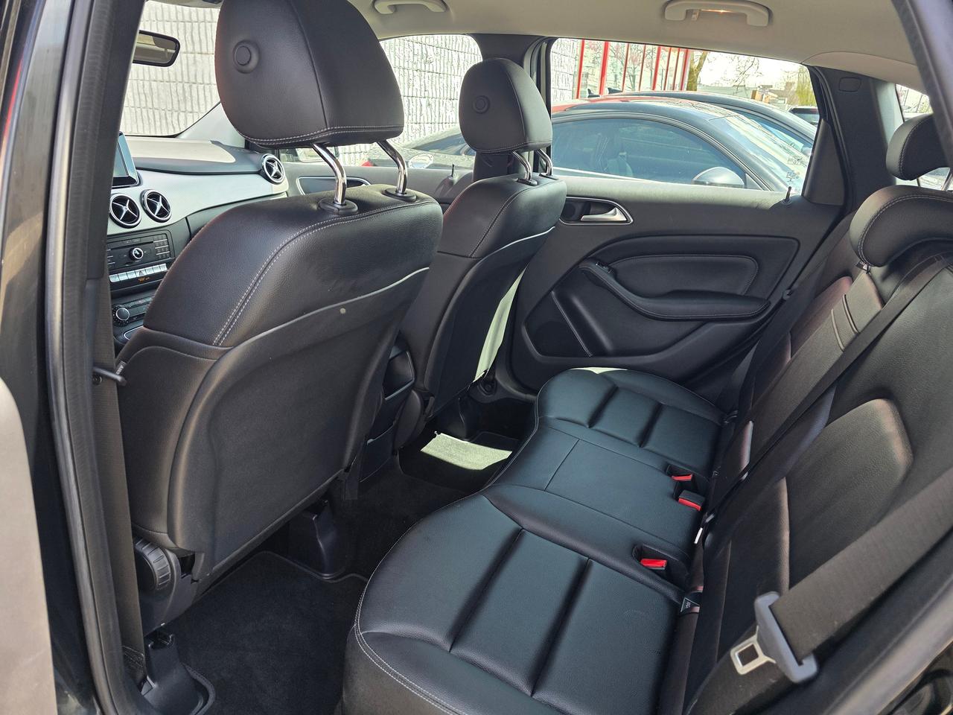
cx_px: 476
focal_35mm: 23
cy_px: 358
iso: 50
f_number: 1.7
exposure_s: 1/180
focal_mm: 6.3
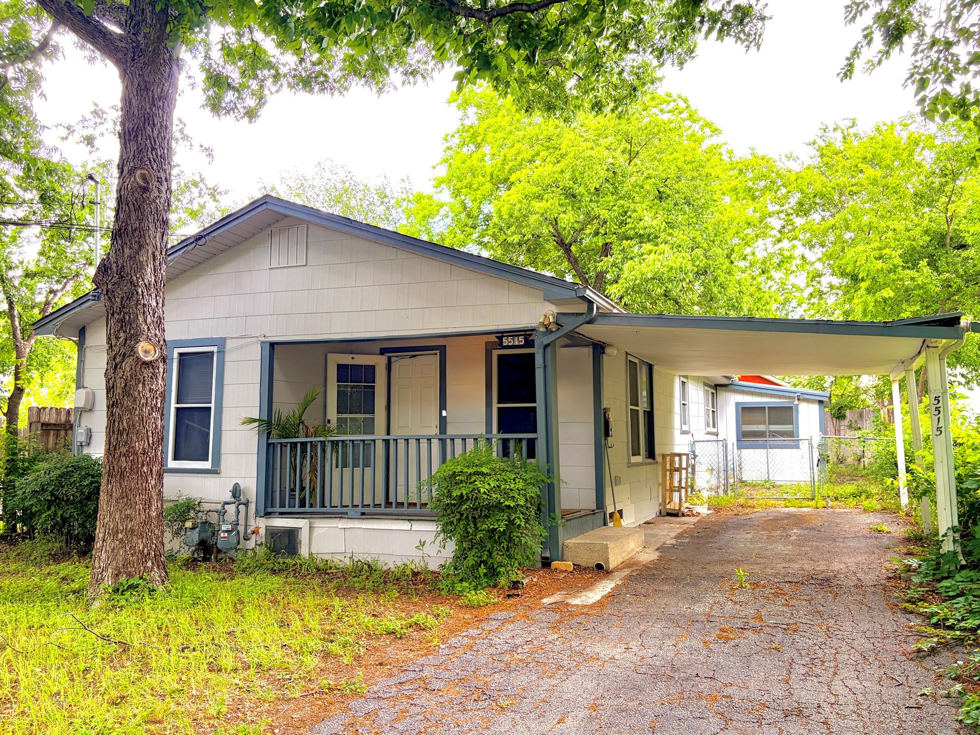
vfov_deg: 49.7
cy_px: 359
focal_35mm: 28
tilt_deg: +6.1
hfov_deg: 63.4
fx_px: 793
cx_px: 498
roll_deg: +0.6
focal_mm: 5.96
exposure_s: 1/334
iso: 50
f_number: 1.6
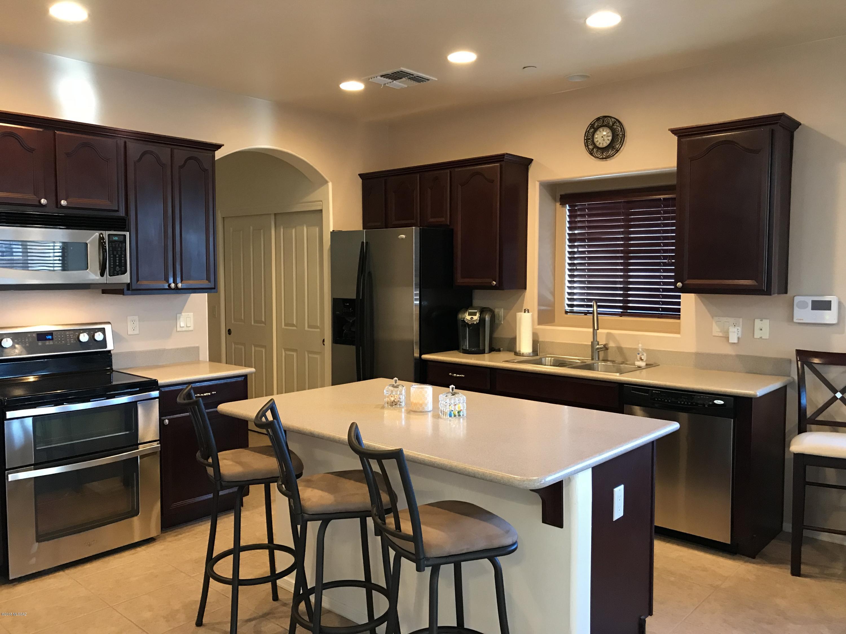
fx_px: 684
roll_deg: +0.5
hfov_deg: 63.4
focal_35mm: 28
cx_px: 423
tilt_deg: -3.5
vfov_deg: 49.7
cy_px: 317
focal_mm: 3.99
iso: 100
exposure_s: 1/13
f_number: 1.8
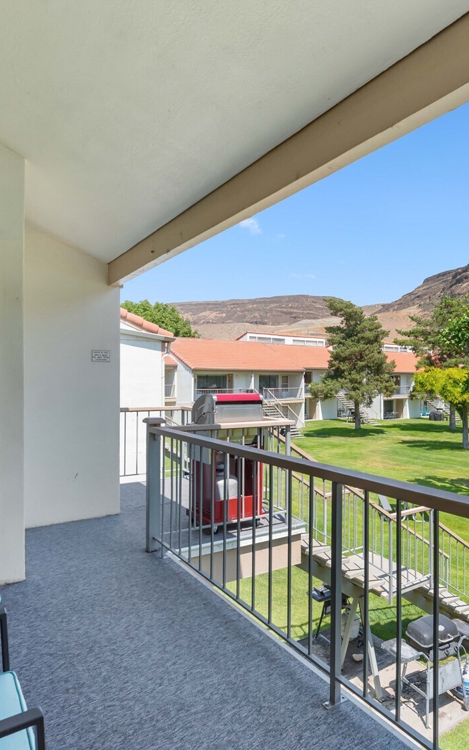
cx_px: 295
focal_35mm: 23
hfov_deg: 52.4
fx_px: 471
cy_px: 374
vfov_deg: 77.2
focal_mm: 15
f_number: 8
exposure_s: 1/500
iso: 100
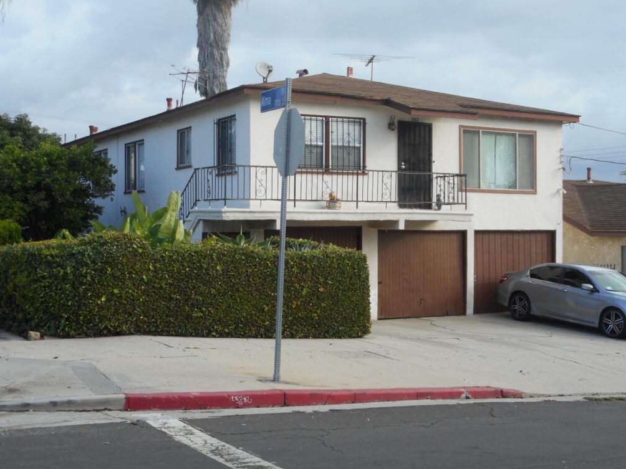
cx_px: 308
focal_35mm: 52
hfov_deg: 36.8
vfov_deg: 28.0
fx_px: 940
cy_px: 235
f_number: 4.9
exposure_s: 1/160
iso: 80
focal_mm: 9.1
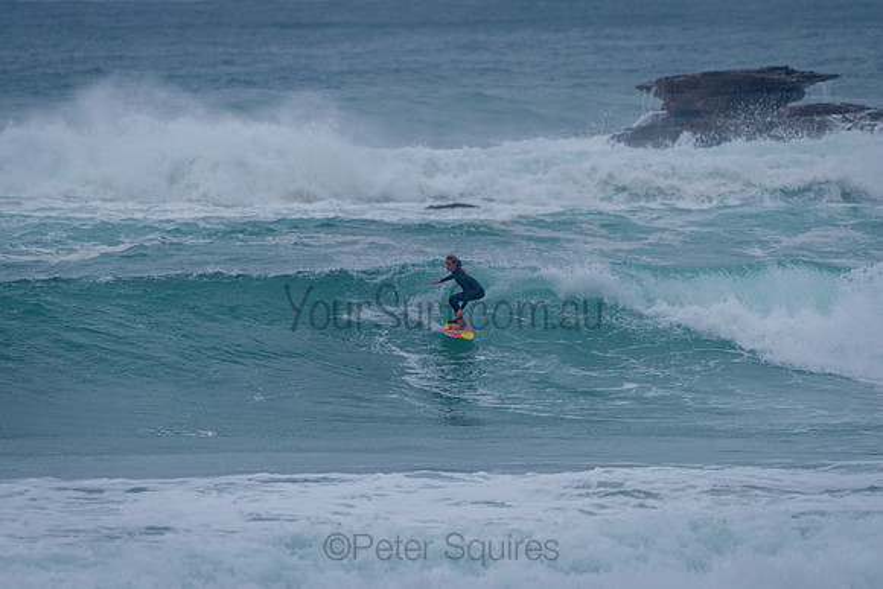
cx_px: 442
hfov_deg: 3.4
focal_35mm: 613
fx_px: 15027
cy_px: 294
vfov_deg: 2.2
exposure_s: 1/2000
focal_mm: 500
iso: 400
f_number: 5.6
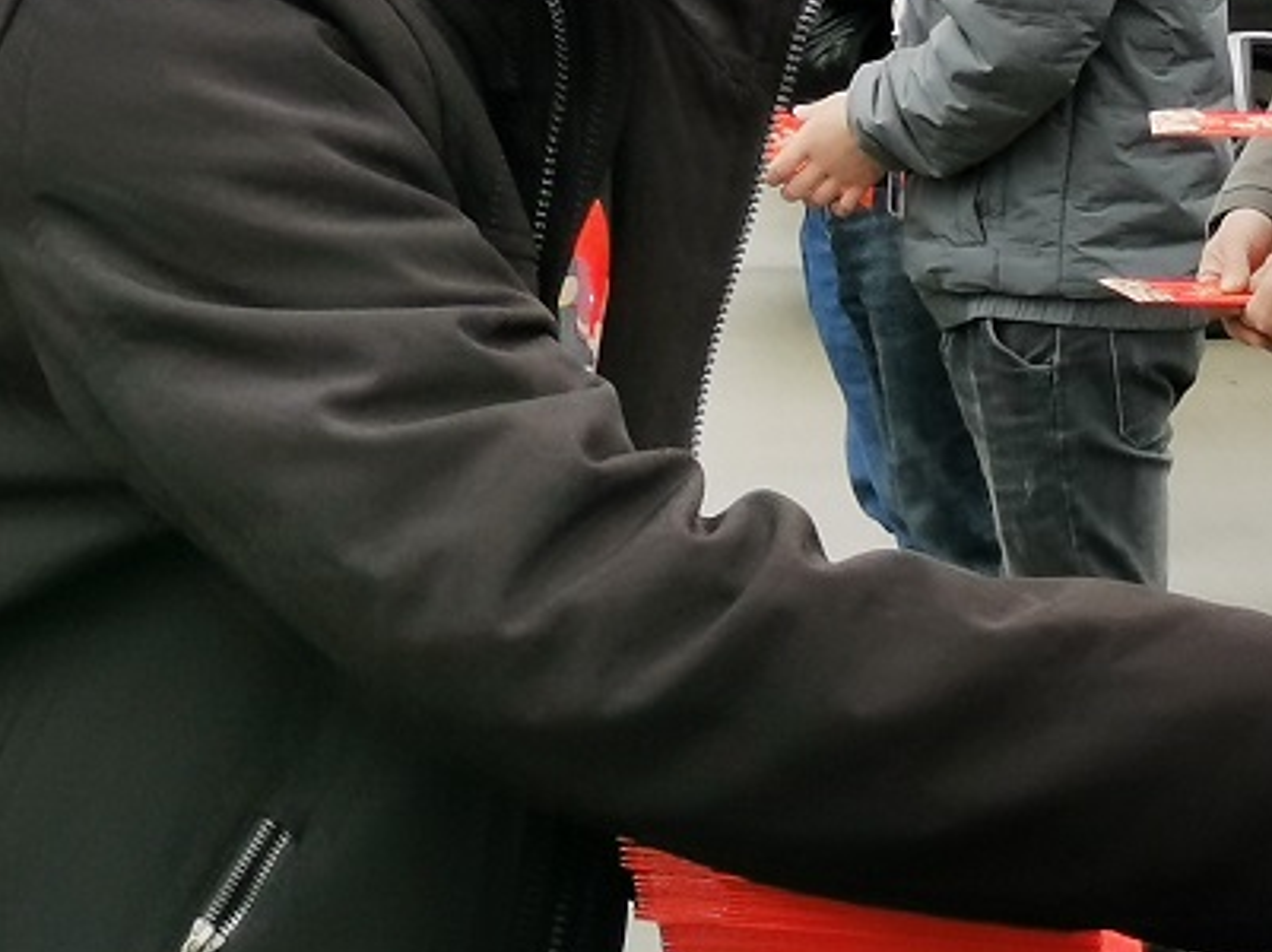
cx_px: 1223
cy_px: -116
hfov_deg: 11.9
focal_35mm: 164
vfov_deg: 9.0
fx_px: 6021
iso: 50
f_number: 1.8
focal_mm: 5.58
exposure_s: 1/740
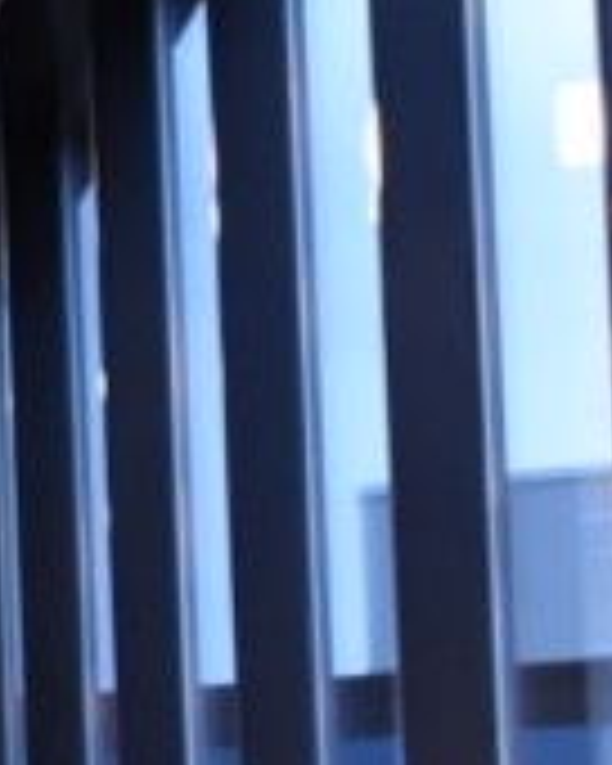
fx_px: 6362
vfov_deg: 6.7
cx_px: -1908
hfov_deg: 4.9
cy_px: 1451
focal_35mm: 281
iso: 2000
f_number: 6.3
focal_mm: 34
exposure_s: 1/125
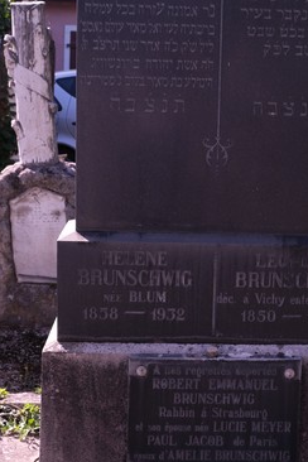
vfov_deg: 33.7
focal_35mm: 59
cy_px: 157
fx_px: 757
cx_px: 211
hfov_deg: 22.9
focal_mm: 24.3
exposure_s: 1/160
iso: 160
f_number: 5.6
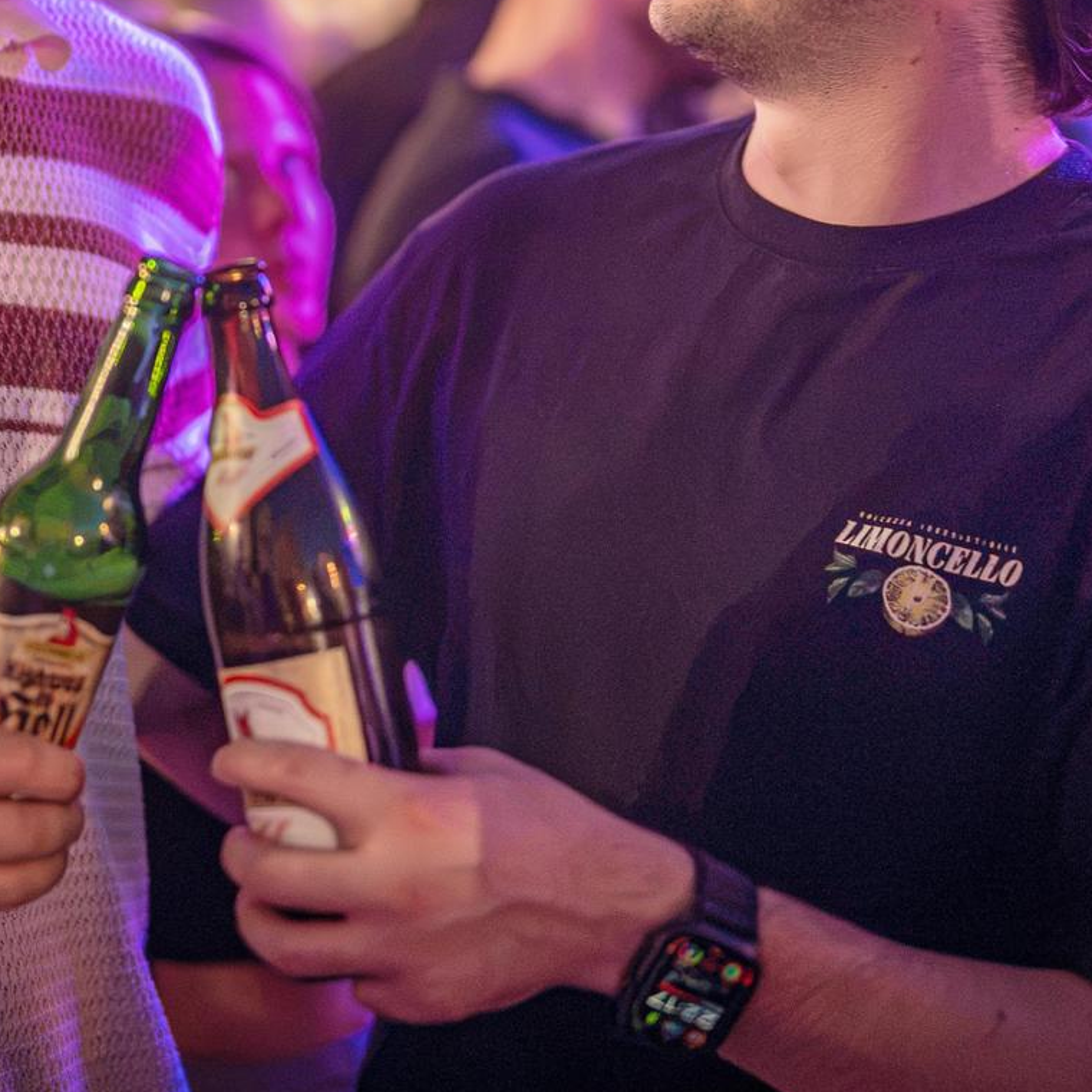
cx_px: 293
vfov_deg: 22.7
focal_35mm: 75
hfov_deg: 22.9
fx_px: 2677
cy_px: 185
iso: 6400
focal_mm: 35
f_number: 1.2
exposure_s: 1/160
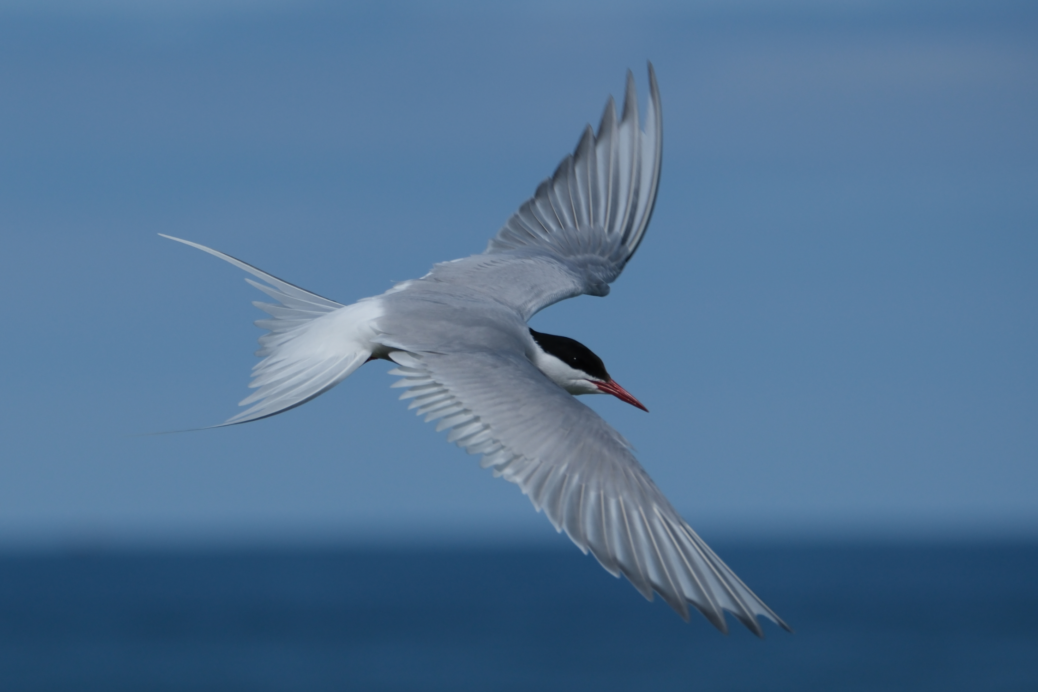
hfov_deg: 5.8
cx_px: 519
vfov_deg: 3.9
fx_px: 10294
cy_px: 346
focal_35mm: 357
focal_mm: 238
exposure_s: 1/2000
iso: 200
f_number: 6.4
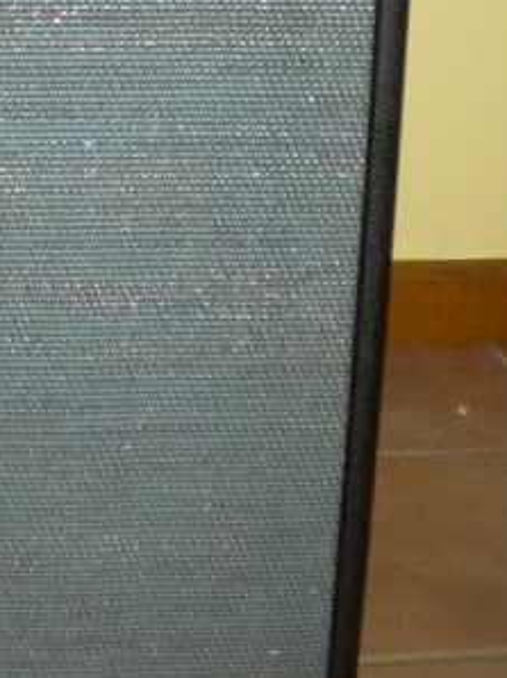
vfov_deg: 20.0
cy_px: -61
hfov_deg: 15.1
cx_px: -125
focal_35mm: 94
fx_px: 1838
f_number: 3.1
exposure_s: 1/30
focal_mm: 6.3
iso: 400
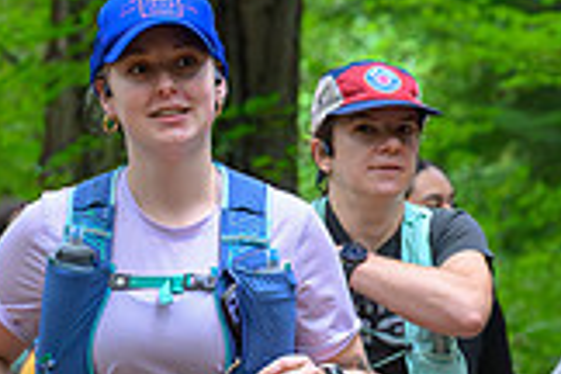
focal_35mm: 296
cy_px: 506
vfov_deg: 4.6
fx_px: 4612
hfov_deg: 7.0
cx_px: 162
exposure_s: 1/640
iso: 8000
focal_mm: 70
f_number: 4
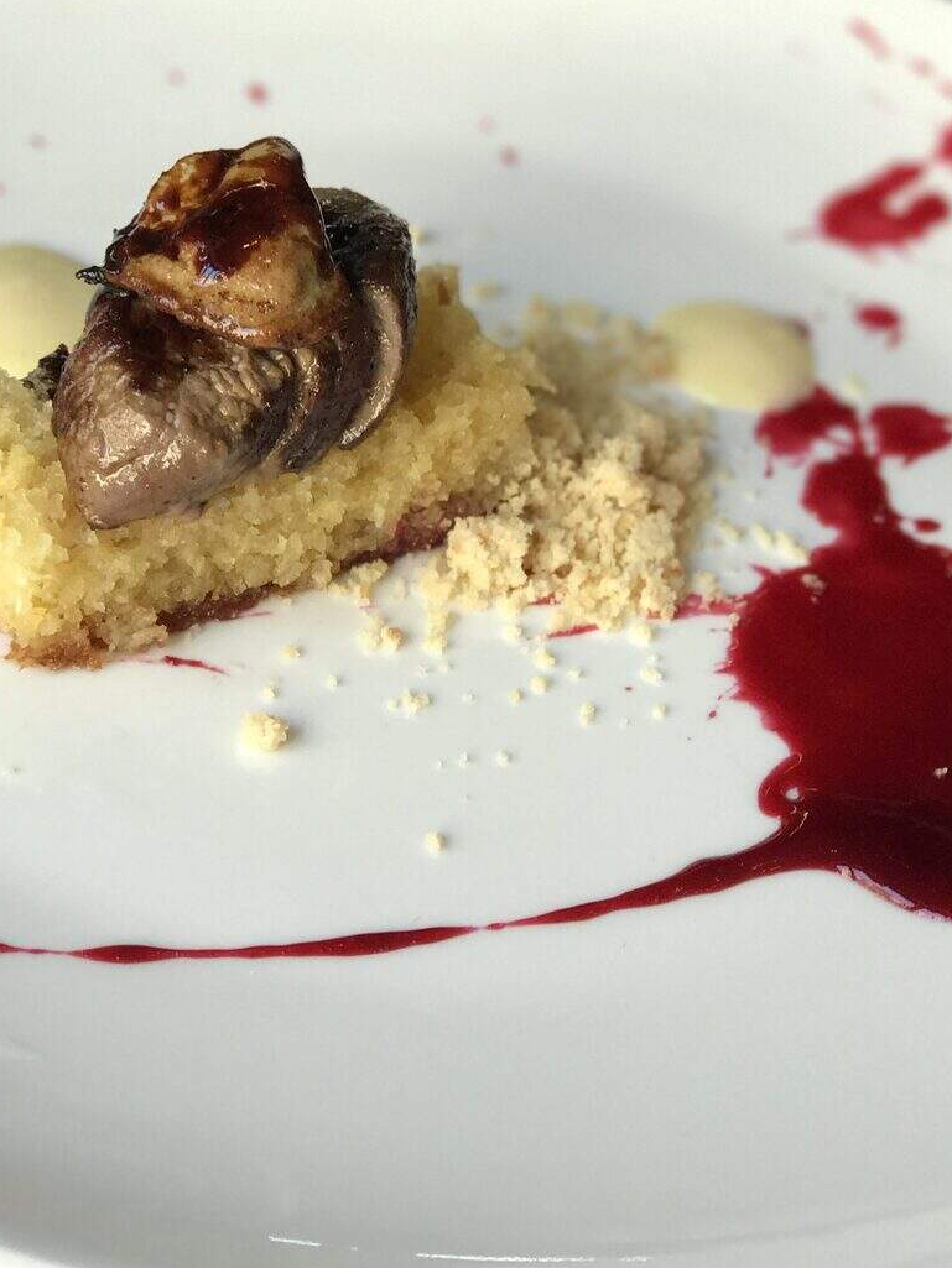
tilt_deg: -40.6
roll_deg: -5.6
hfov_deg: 16.6
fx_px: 3263
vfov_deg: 22.0
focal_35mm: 89
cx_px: 438
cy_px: 479
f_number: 2.8
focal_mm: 6.6
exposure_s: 1/50
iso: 40
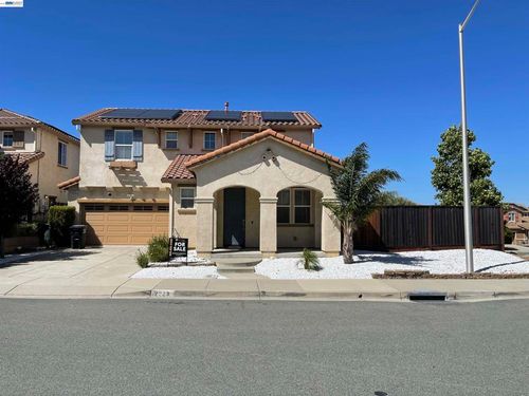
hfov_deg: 69.4
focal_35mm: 25
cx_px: 264
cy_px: 198
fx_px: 382
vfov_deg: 54.9
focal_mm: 5.1
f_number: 1.6
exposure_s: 1/4902
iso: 32
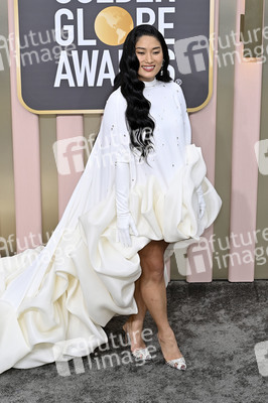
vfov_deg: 33.4
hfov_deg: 22.6
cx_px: 134
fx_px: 671
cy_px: 202
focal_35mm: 60
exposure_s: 1/200
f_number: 8
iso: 320
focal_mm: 60
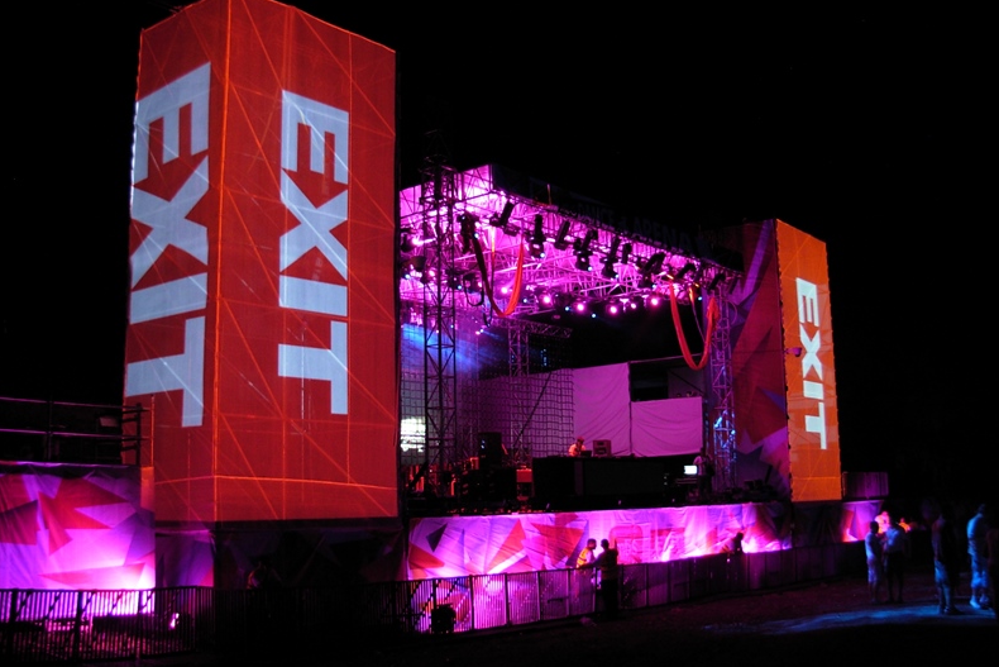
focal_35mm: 40
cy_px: 292
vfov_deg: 33.4
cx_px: 500
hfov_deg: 48.5
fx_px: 1110
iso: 154
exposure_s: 1/4
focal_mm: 6.3
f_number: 2.9
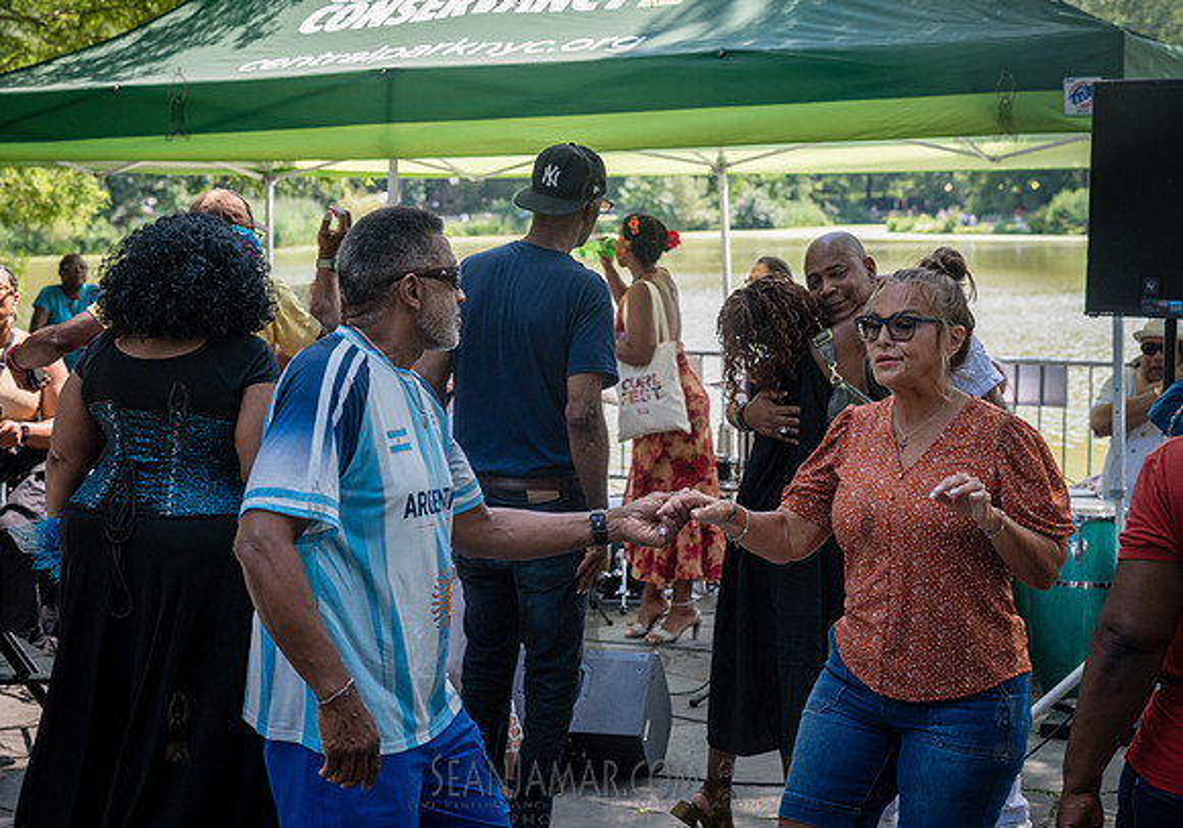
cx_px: 515
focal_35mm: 63
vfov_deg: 22.2
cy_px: 341
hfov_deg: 31.3
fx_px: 2112
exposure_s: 1/1000
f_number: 4.5
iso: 640
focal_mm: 52
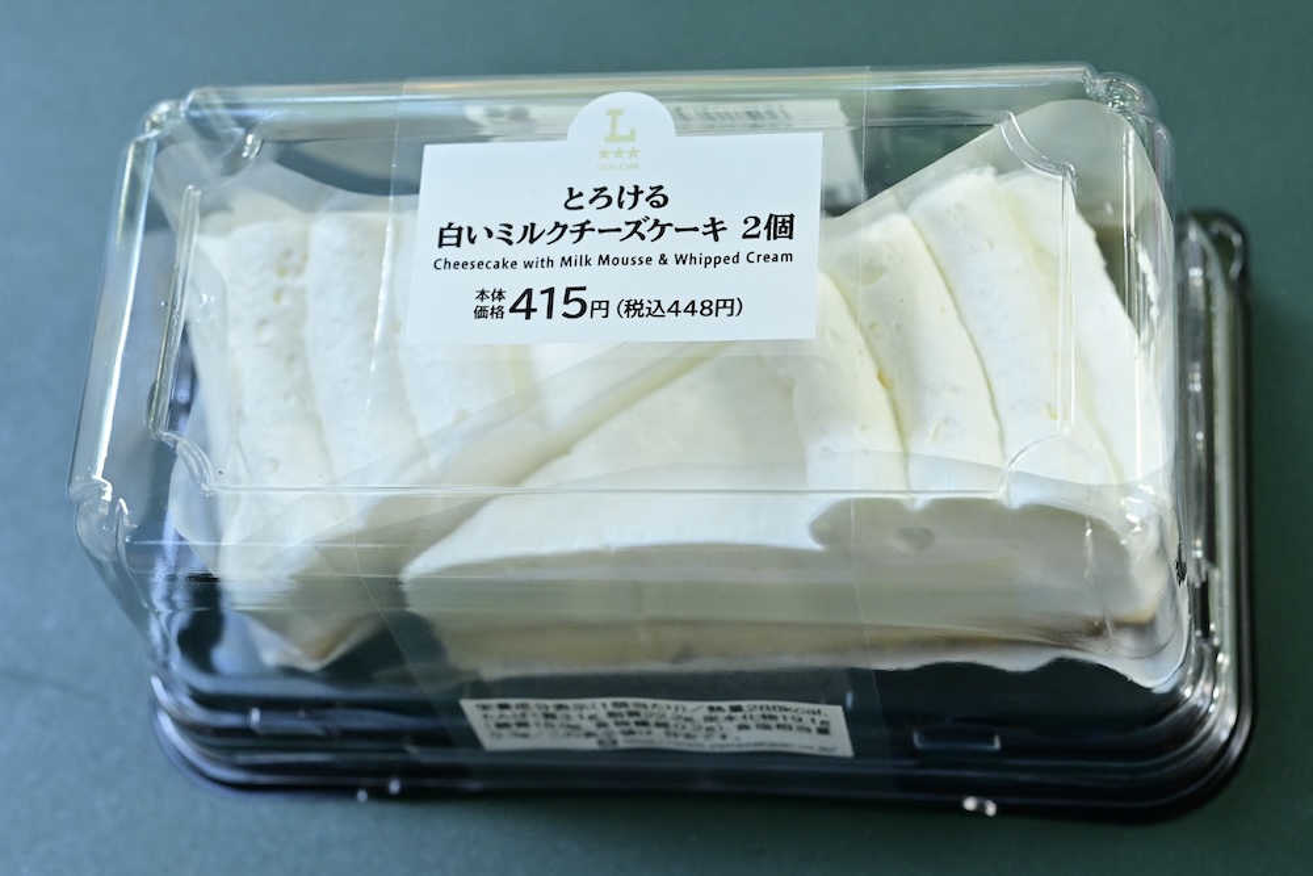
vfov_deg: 22.6
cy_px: 438
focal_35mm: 60
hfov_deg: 33.4
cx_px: 656
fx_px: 2188
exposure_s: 1/125
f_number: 7.1
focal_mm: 60
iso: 6400
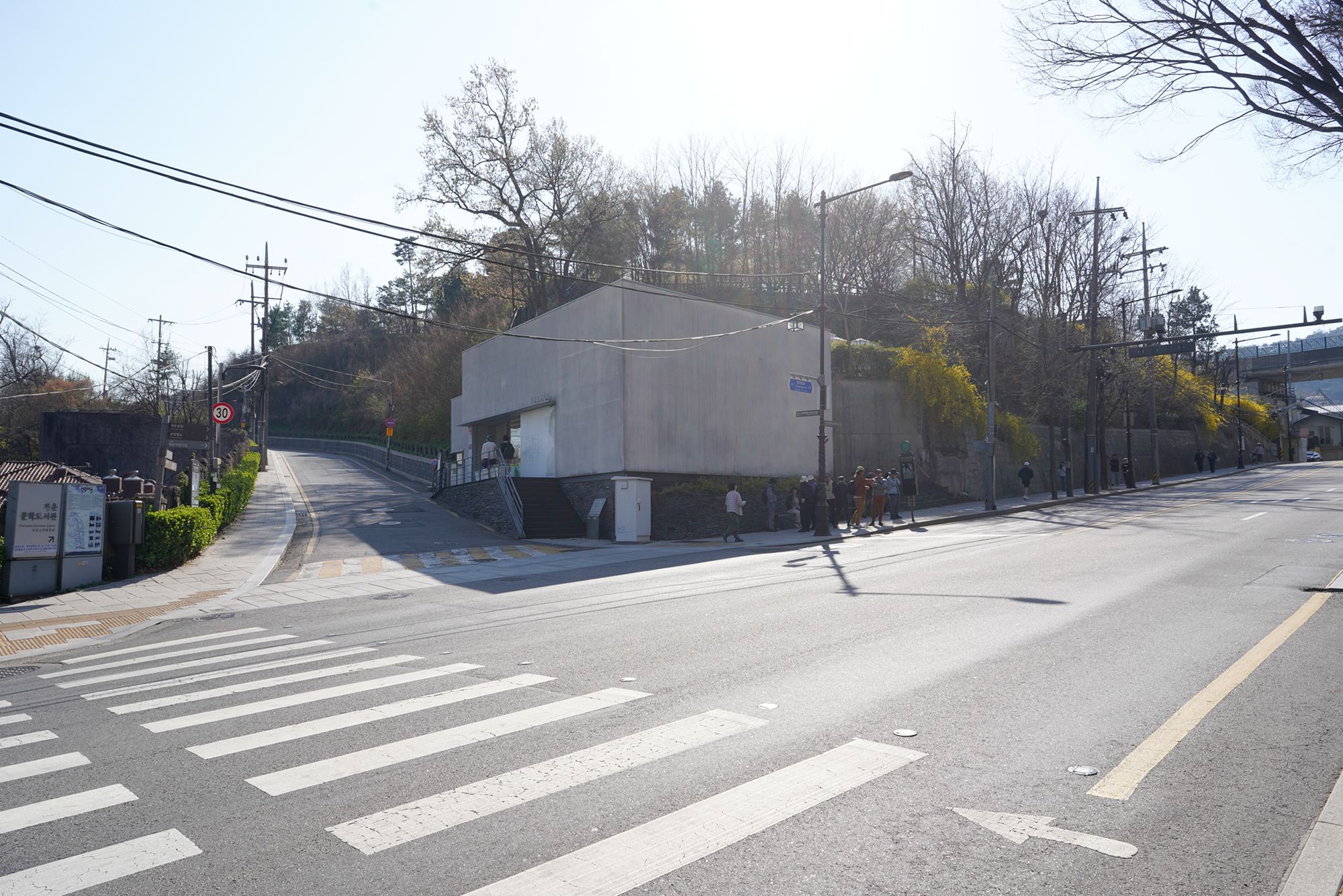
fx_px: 895
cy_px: 448
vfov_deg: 53.1
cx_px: 672
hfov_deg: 73.7
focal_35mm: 24
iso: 100
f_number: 13
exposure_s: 1/100
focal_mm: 24
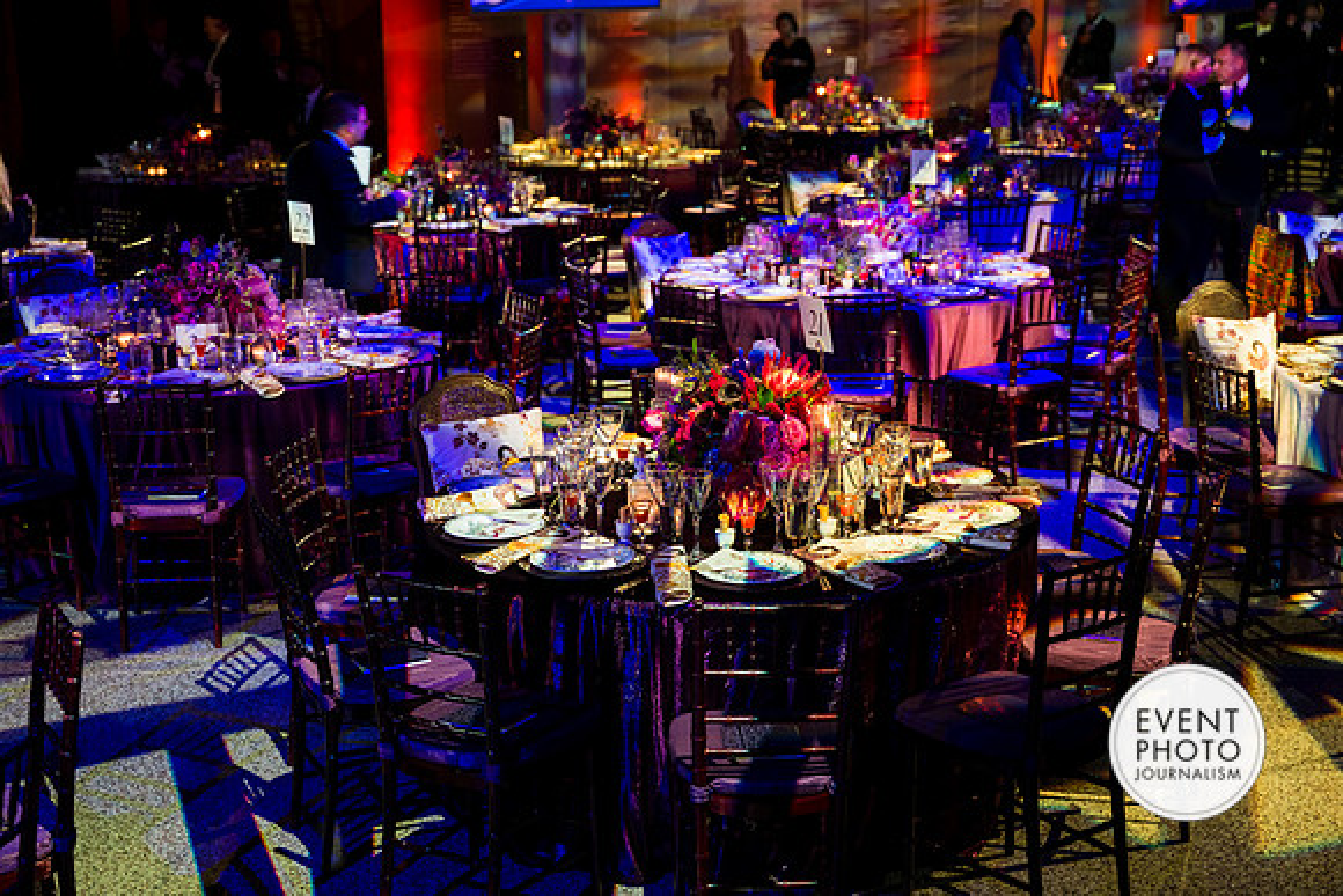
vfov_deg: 25.5
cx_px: 672
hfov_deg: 37.5
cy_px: 448
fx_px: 1978
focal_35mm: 53
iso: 800
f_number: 3.2
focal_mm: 53
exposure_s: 1/60
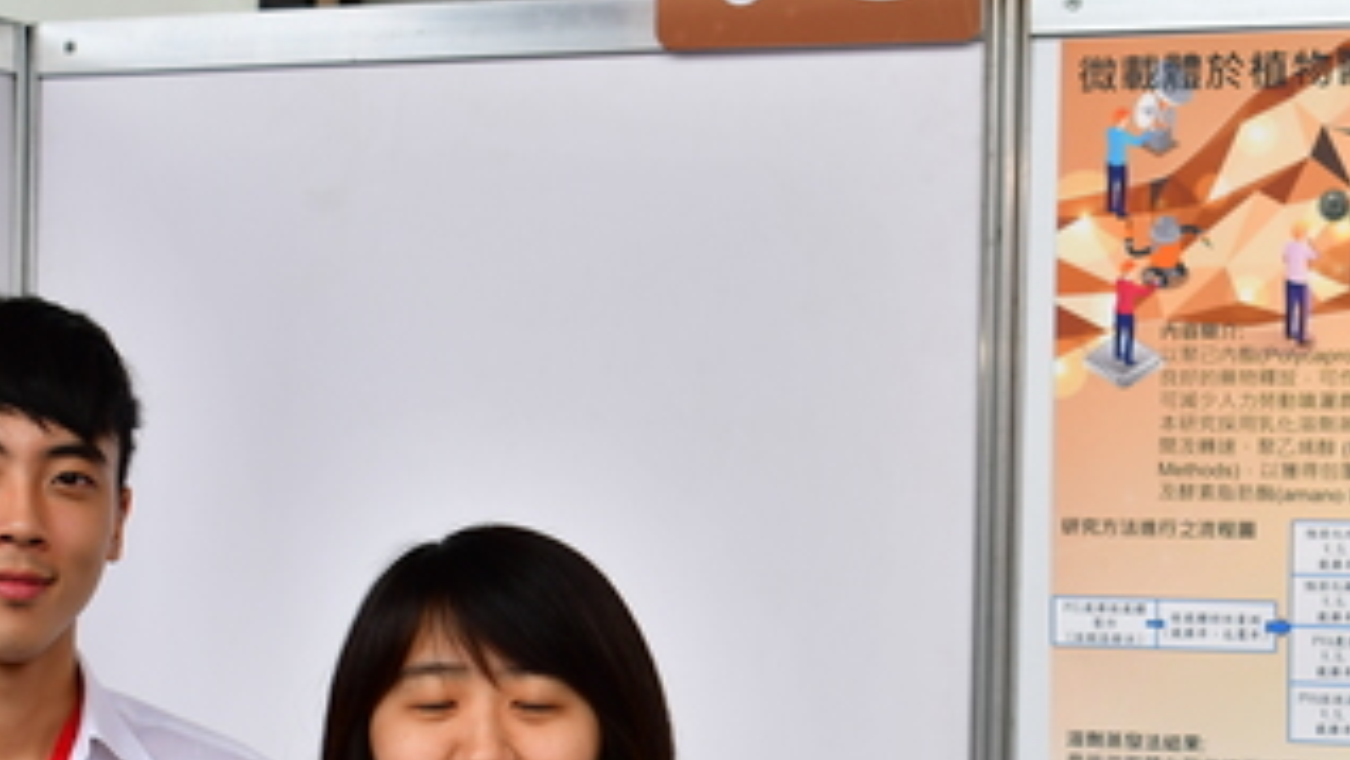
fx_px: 2972
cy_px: 643
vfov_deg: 14.5
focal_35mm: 83
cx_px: 938
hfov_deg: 25.4
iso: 100
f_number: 2.8
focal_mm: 24
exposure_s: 1/400
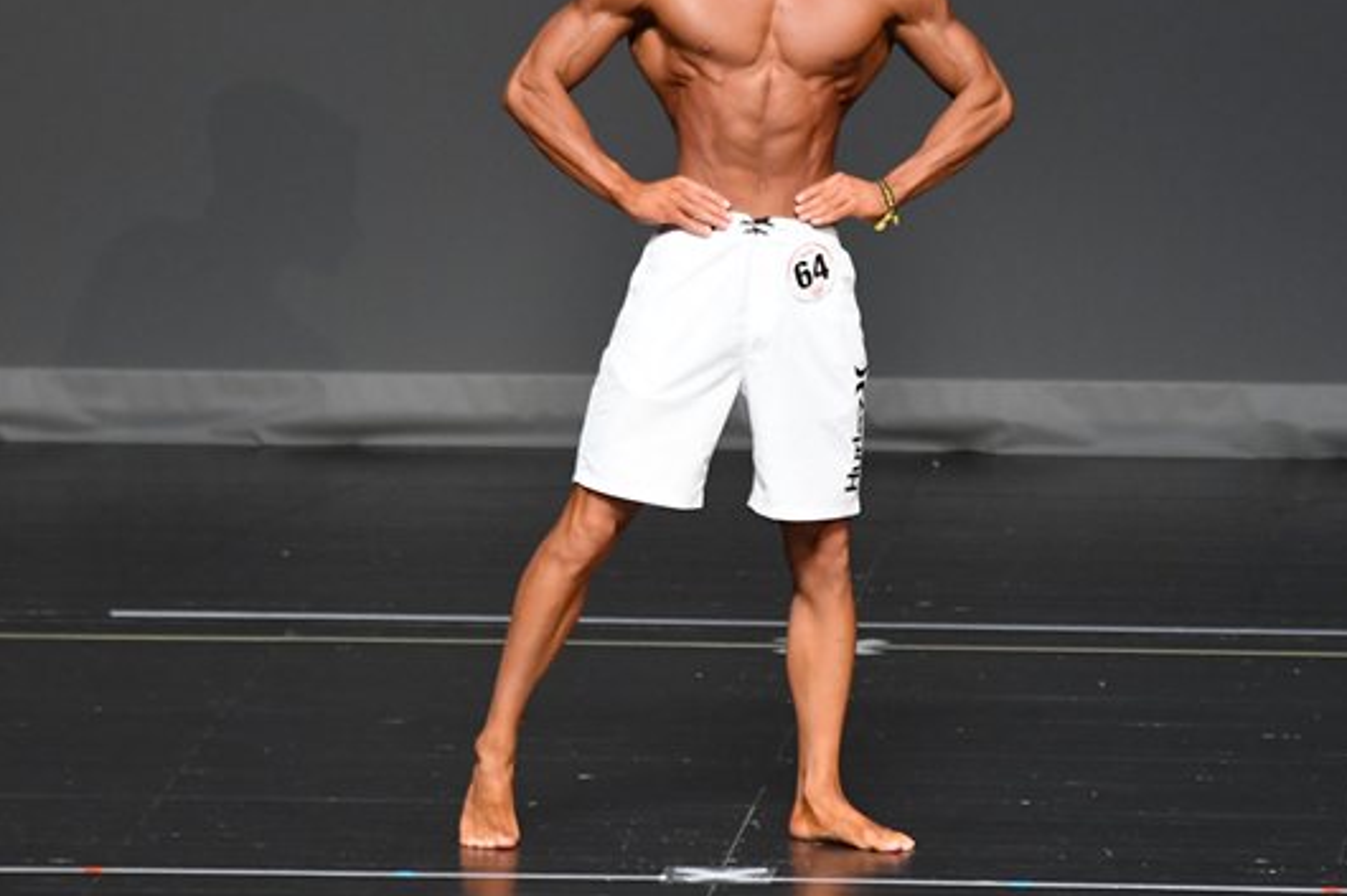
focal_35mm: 461
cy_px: 302
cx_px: 802
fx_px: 17243
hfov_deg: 4.5
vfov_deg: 3.0
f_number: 5.6
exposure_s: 1/400
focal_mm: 210
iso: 2500
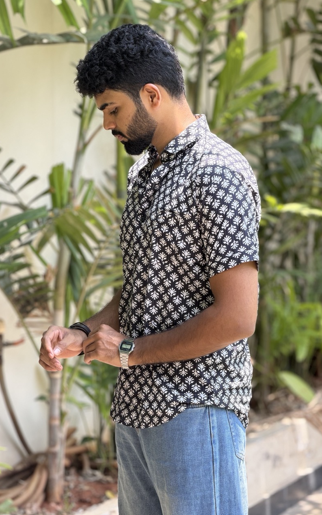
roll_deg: +0.1
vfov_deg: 19.5
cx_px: 171
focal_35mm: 107
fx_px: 1502
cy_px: 256
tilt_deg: -4.5
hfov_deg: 12.2
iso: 50
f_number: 2.8
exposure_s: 1/129
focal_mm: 16.89
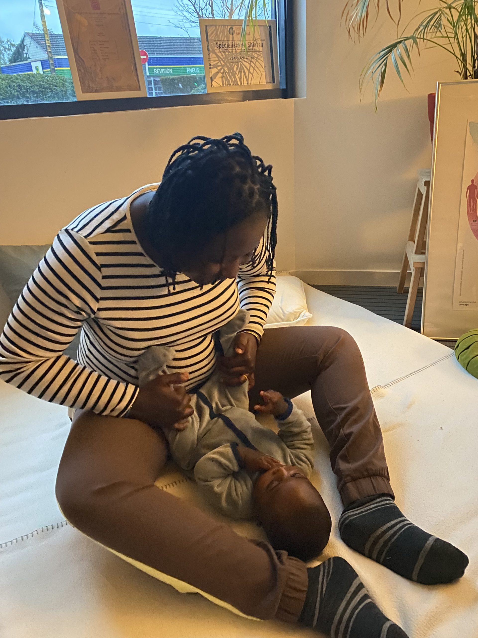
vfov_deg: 67.3
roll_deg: +4.2
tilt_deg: -24.3
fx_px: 479
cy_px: 319
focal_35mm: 26
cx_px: 239
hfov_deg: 53.1
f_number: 1.8
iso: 1600
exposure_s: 1/15
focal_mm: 4.25
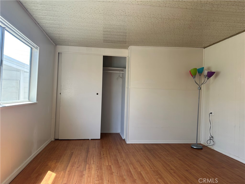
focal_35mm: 24
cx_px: 122
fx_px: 170
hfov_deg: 71.6
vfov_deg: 56.8
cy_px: 92
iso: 80
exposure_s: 1/164
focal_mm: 6.86
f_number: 1.78
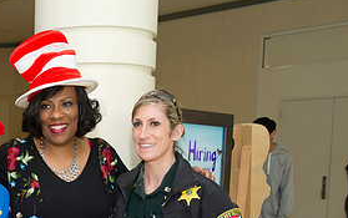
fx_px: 703
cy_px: 235
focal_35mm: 74
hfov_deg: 26.4
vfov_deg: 17.1
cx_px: 5
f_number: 5.6
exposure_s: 1/200
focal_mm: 35
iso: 1250
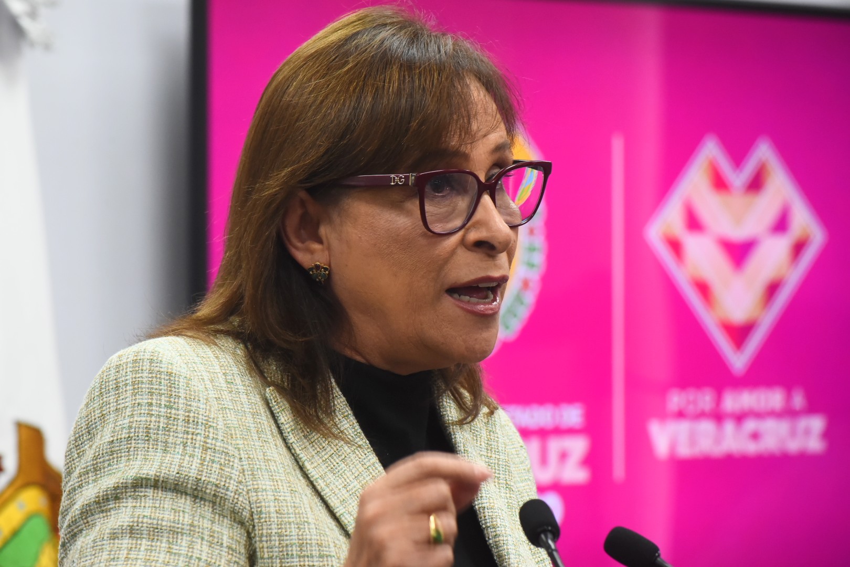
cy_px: 284
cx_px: 425
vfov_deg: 8.1
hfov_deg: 12.1
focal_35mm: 170
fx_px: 4014
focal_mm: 170
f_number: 6.3
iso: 2500
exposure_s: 1/125
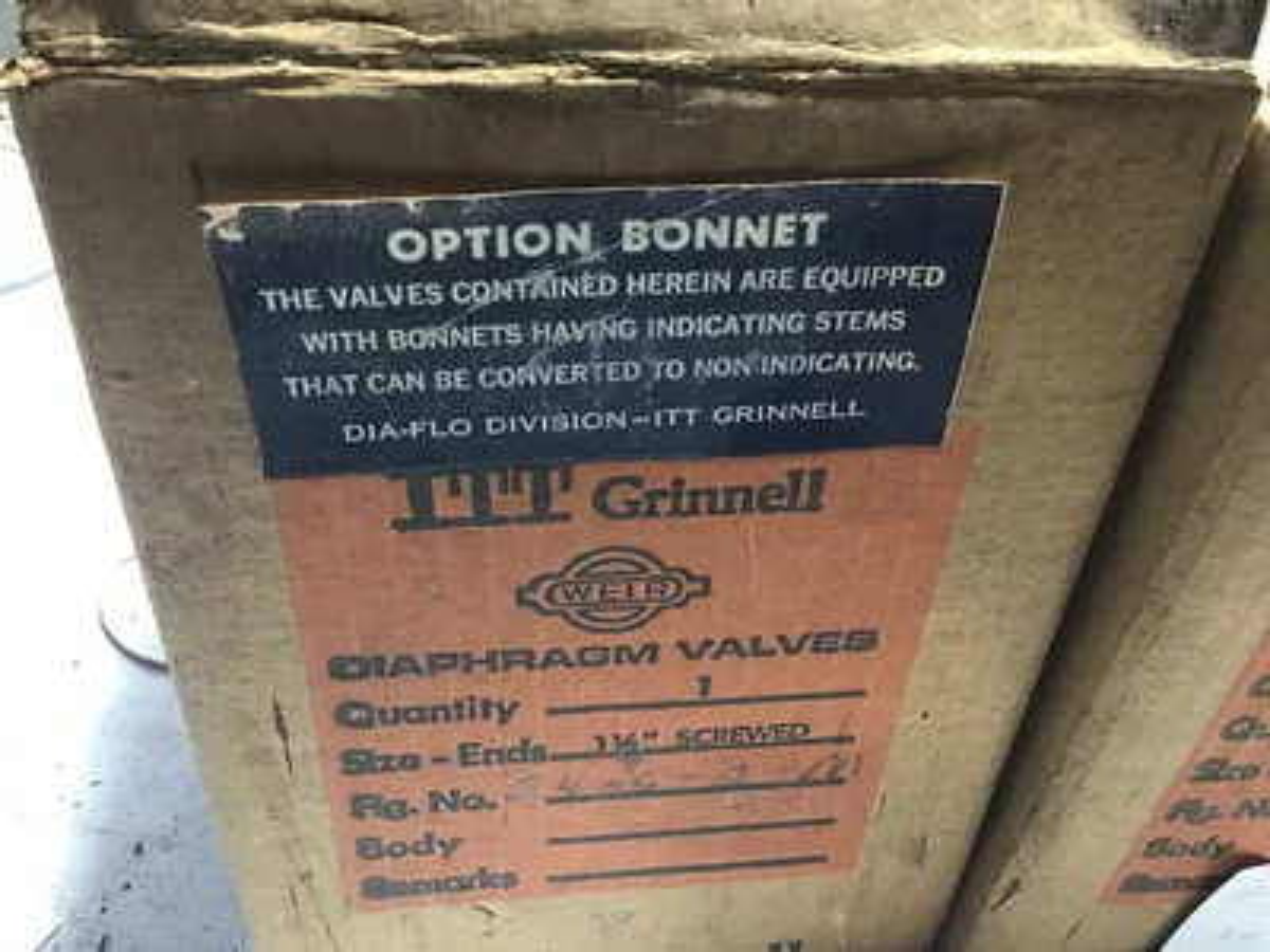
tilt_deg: -41.6
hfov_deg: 58.4
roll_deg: -4.1
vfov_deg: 45.4
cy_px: 476
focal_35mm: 31
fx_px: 1137
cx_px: 635
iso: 80
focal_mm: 3.3
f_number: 2.4
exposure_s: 1/30
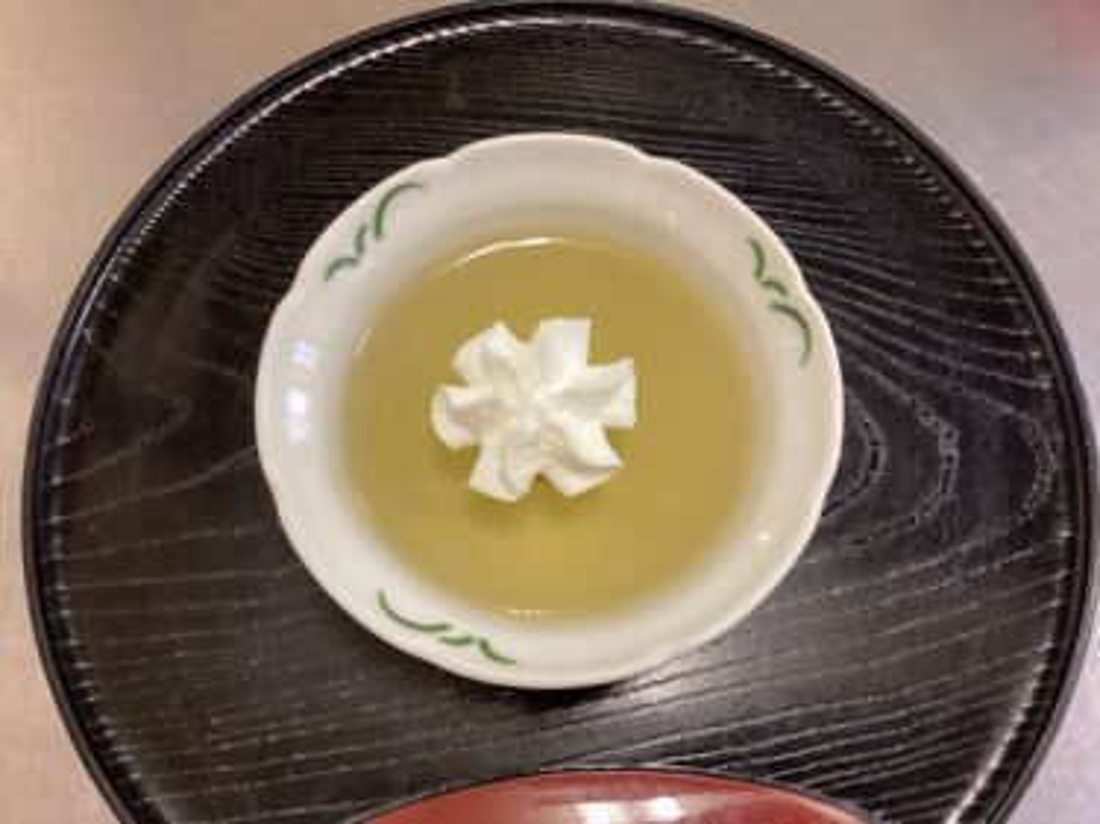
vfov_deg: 45.4
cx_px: 550
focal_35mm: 31
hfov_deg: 58.4
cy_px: 412
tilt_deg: -72.5
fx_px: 985
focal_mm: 3.3
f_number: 2.4
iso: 250
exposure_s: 1/50
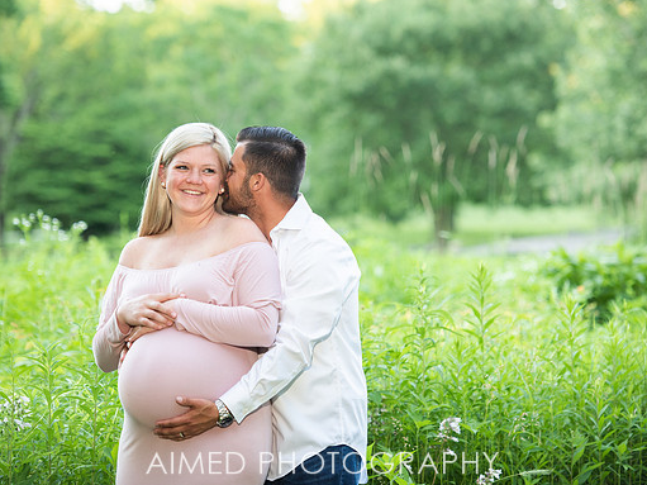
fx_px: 2653
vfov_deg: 10.4
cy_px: 242
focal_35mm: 142
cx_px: 324
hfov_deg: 13.9
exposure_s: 1/250
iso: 320
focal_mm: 130
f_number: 3.5
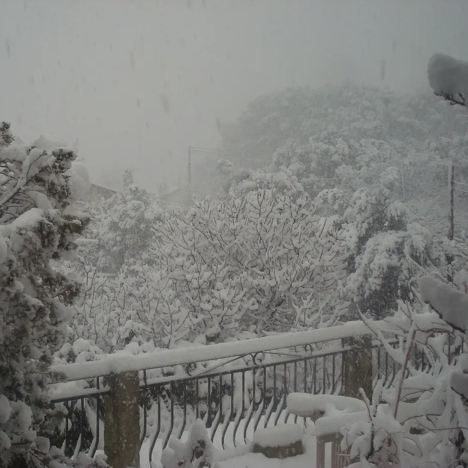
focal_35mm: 58
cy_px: 234
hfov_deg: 29.4
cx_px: 176
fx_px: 887
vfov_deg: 29.6
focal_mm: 8.1
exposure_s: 1/90
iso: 80
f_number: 3.5
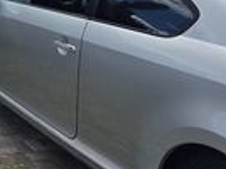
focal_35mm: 86
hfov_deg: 19.0
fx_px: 560
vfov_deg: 15.5
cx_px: -147
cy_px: -101
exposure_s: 1/7944
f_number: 1.7
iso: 80
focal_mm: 6.3
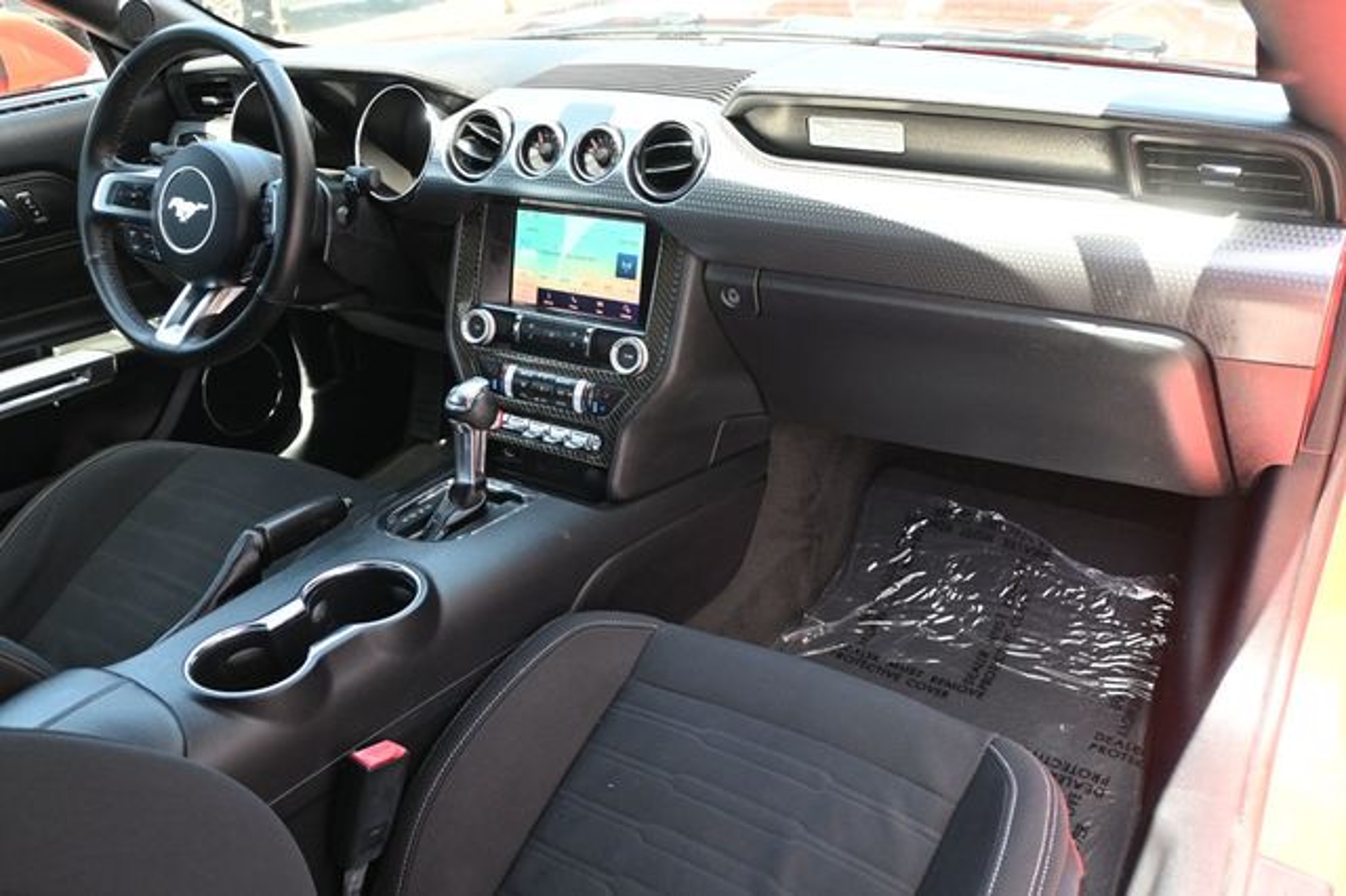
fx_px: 1121
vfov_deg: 43.6
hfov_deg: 62.0
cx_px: 673
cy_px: 448
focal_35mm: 30
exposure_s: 1/125
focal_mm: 20
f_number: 3.8
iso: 720
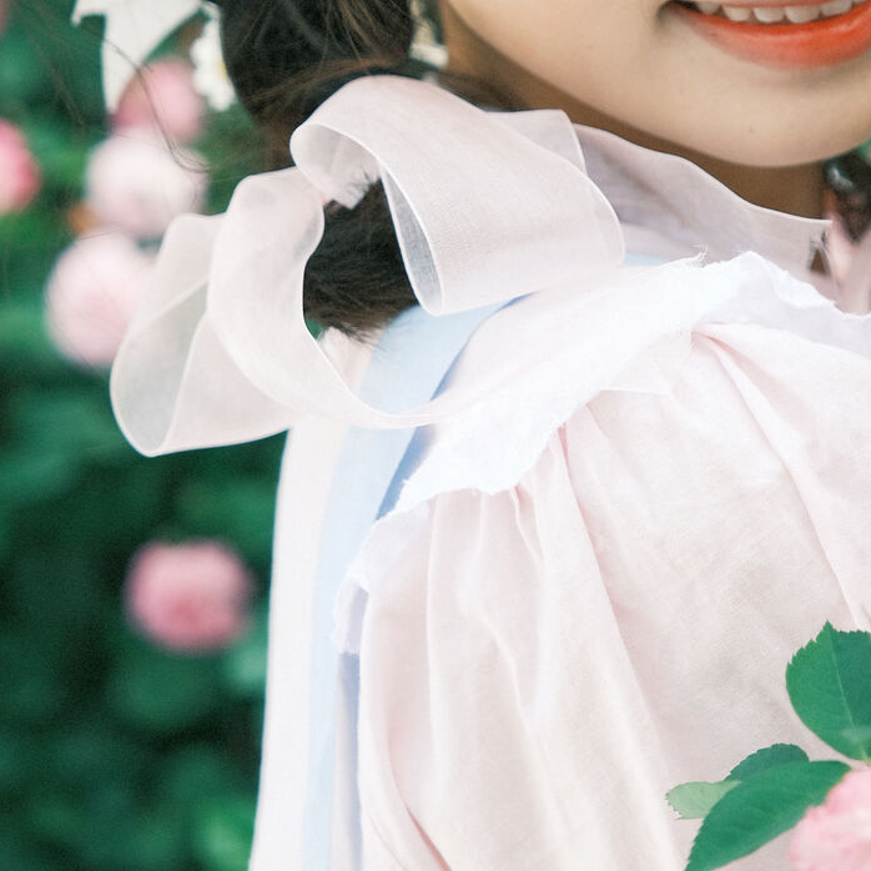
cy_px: 96
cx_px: 690
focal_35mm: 160
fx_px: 4555
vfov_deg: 10.9
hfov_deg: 10.9
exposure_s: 1/1000
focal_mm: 48.5
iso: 160
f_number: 2.8
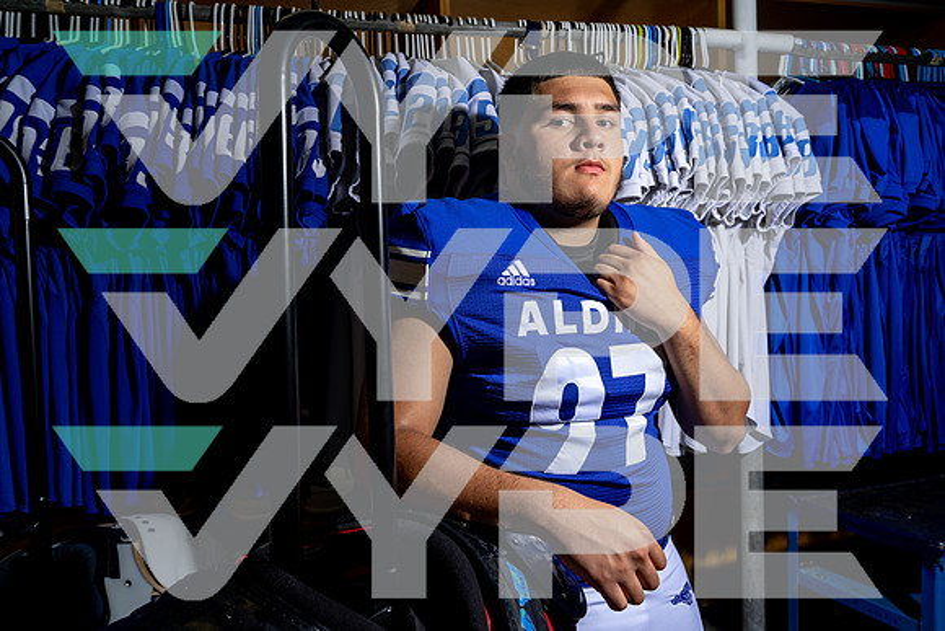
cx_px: 472
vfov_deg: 49.6
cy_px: 316
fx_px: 683
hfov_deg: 69.4
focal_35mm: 26
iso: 100
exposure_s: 1/125
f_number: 8
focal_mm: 26
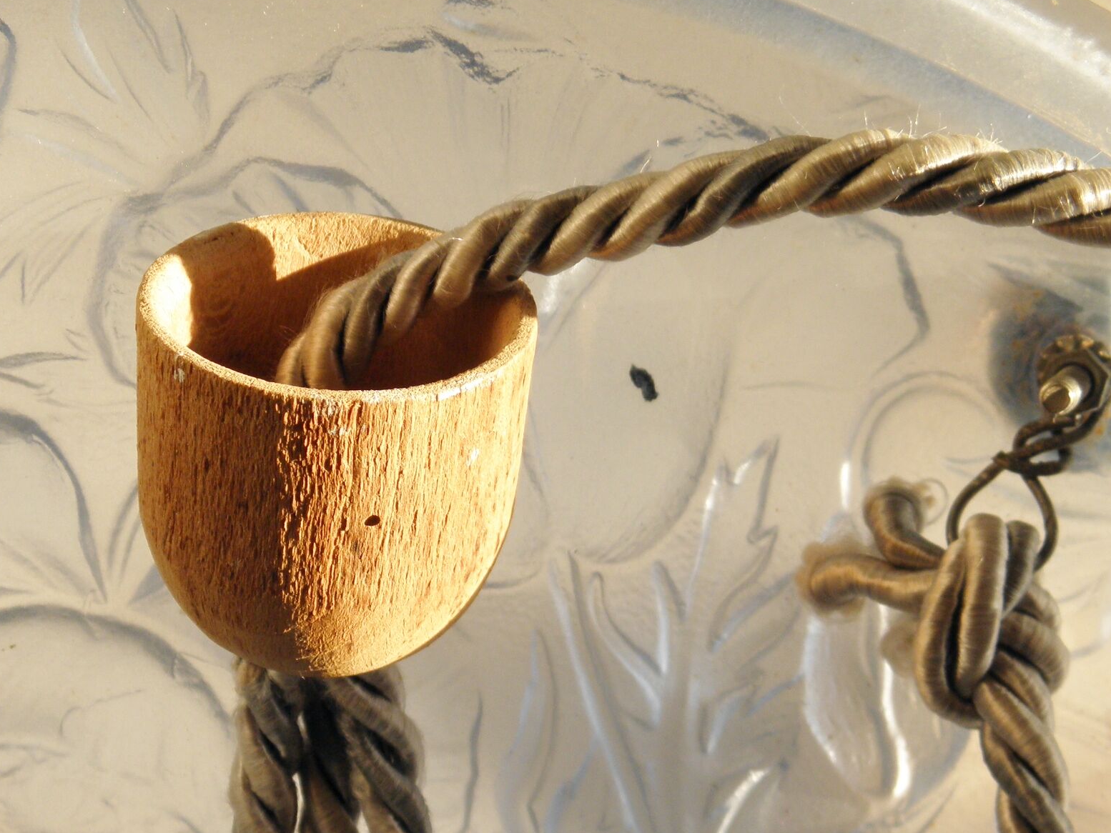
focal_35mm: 56
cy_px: 595
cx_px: 620
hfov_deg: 34.3
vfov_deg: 25.9
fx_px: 1798
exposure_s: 1/160
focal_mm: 6.2
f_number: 3.7
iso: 100
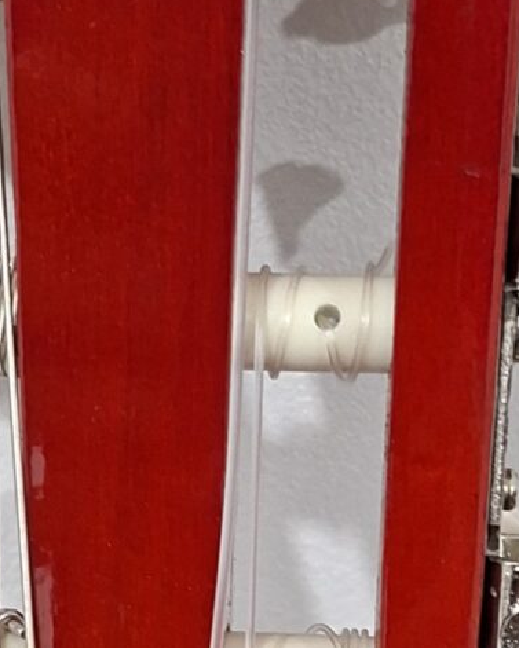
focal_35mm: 122
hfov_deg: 12.6
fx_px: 2342
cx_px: 270
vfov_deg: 15.5
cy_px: 645
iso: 250
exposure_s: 1/50
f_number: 1.8
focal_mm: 5.54
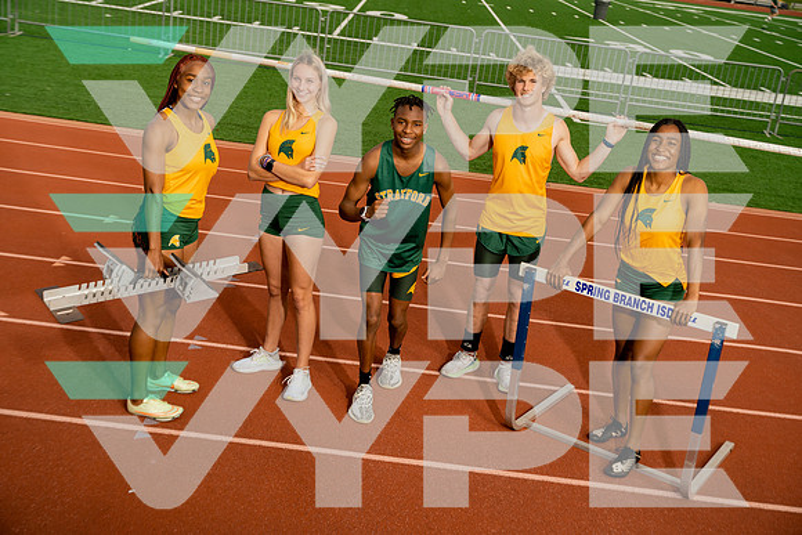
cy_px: 268
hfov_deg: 45.4
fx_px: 958
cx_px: 401
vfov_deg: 31.2
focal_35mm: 43
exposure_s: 1/250
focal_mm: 43
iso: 250
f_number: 3.5
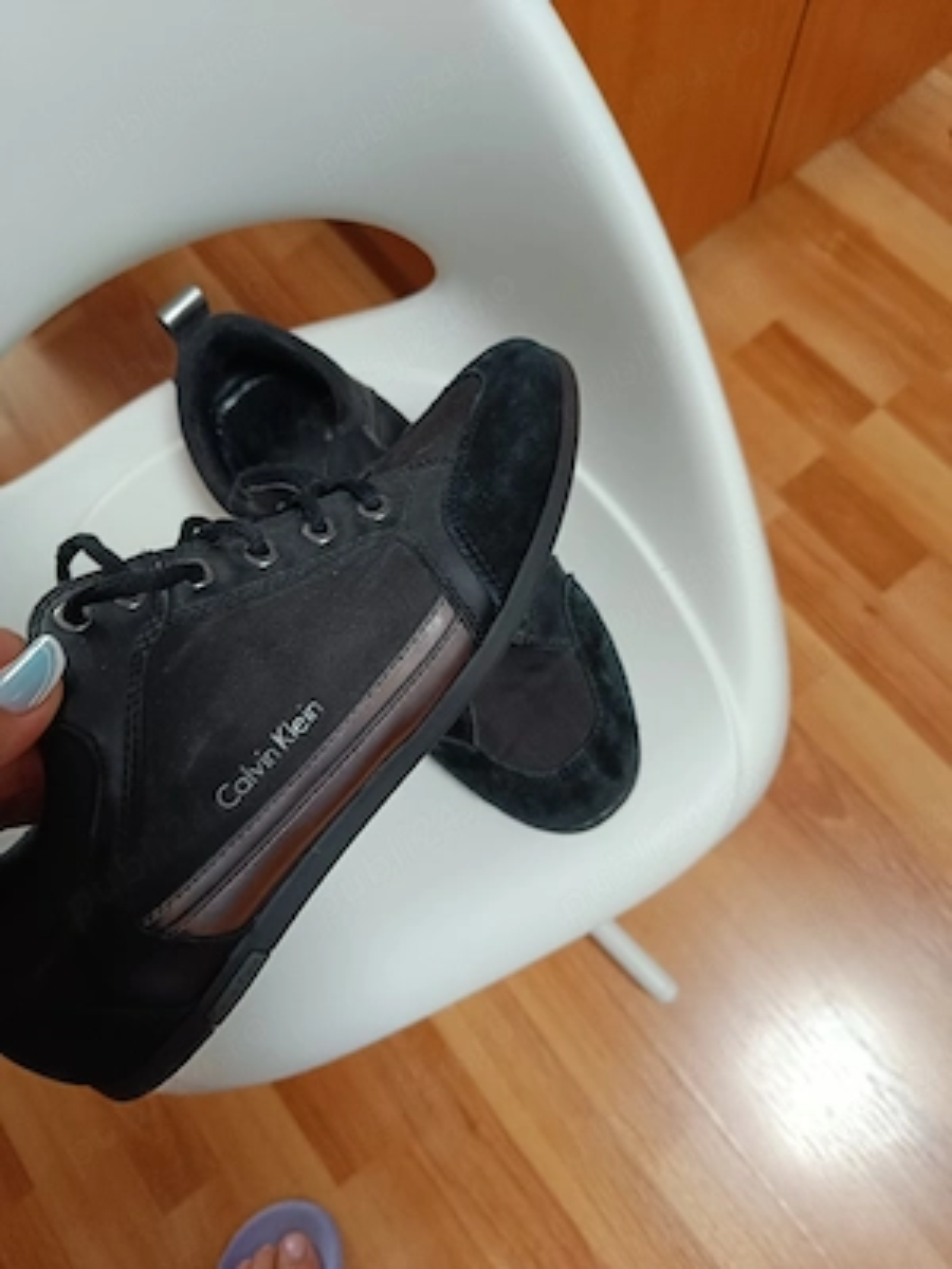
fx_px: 880
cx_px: 476
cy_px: 634
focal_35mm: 24
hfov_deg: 56.8
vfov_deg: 71.6
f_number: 1.88
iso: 570
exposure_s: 1/50.3
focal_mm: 5.59
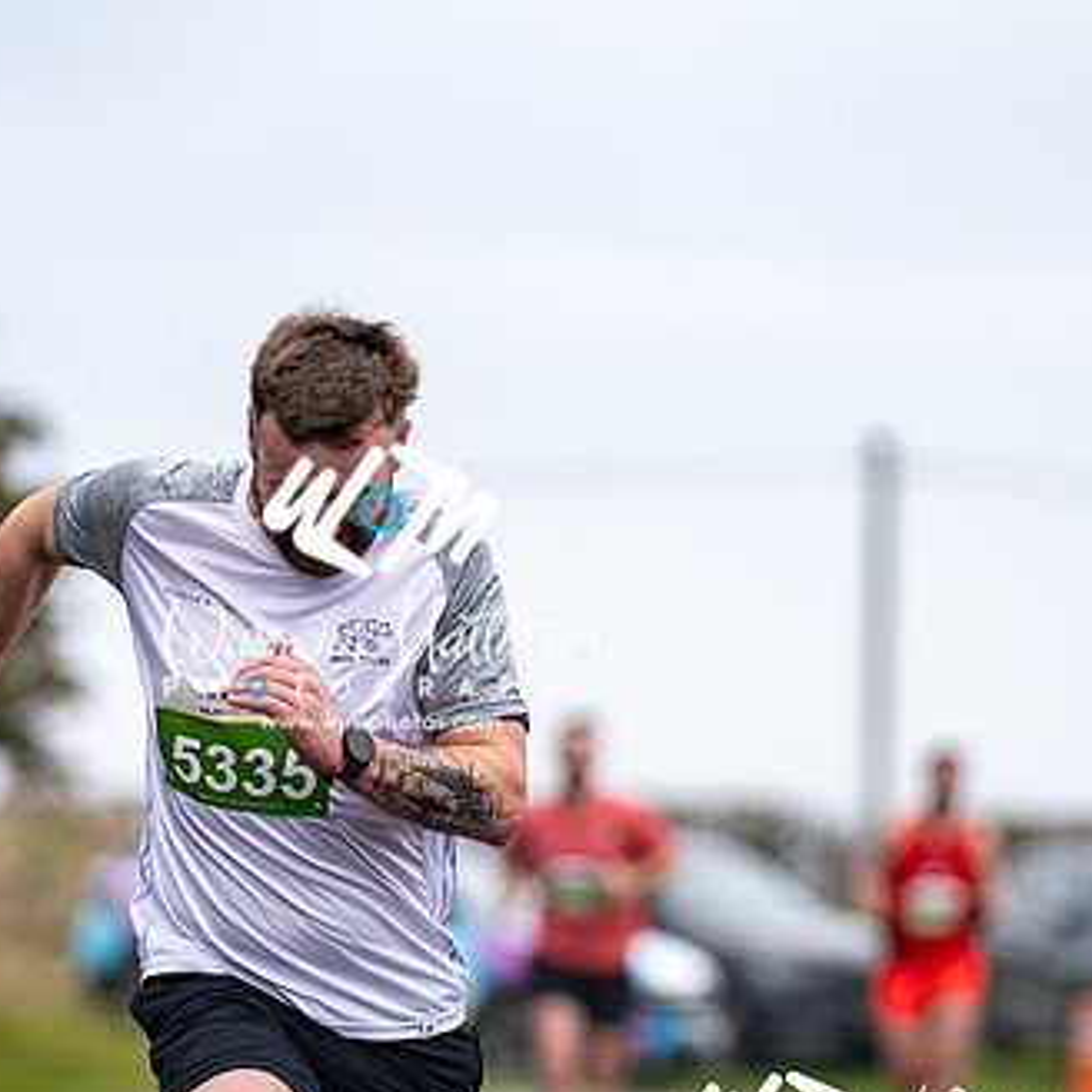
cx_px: 380
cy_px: 583
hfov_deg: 4.0
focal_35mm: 438
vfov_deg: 4.0
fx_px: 15632
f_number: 2.8
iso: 280
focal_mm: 195
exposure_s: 1/1600
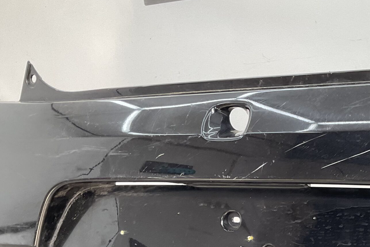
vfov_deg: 21.9
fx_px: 617
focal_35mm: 60
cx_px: 350
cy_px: 240
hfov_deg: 31.4
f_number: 1.8
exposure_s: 1/120
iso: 32
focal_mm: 3
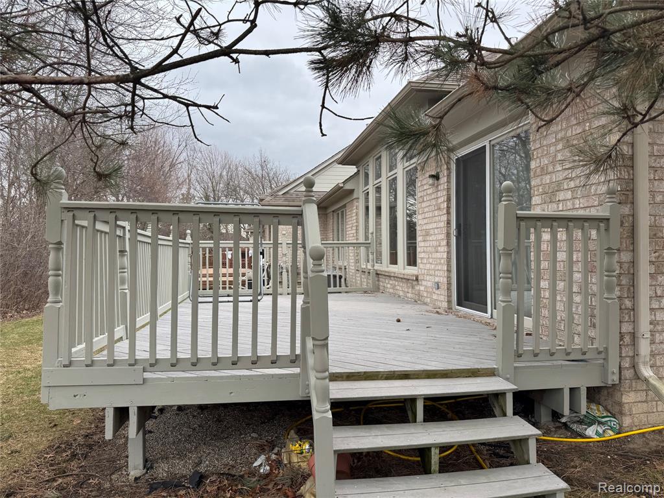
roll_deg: -1.8
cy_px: 249
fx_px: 460
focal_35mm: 24
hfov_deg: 71.6
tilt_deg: +1.3
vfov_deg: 56.8
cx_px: 332
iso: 80
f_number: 1.78
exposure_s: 1/900
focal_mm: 6.76
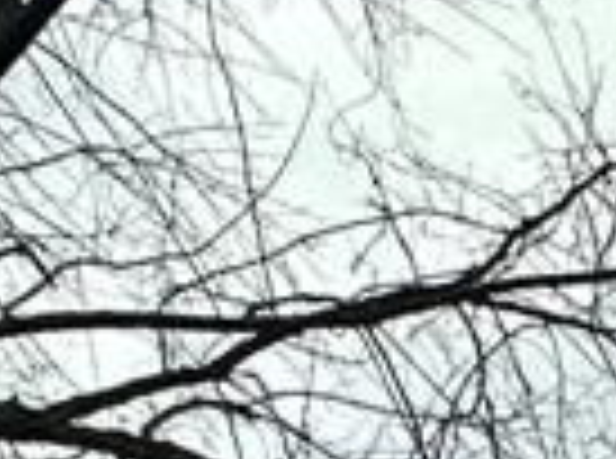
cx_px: 1479
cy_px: 1660
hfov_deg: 13.6
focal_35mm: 105
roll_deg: -0.5
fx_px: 1864
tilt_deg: +1.5
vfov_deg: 8.9
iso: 50
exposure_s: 1/1689
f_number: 2.2
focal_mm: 2.22
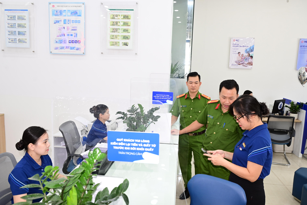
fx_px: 247
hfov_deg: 63.7
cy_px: 102
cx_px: 154
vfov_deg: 45.0
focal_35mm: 29
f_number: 5.6
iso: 1000
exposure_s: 1/125
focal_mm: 29
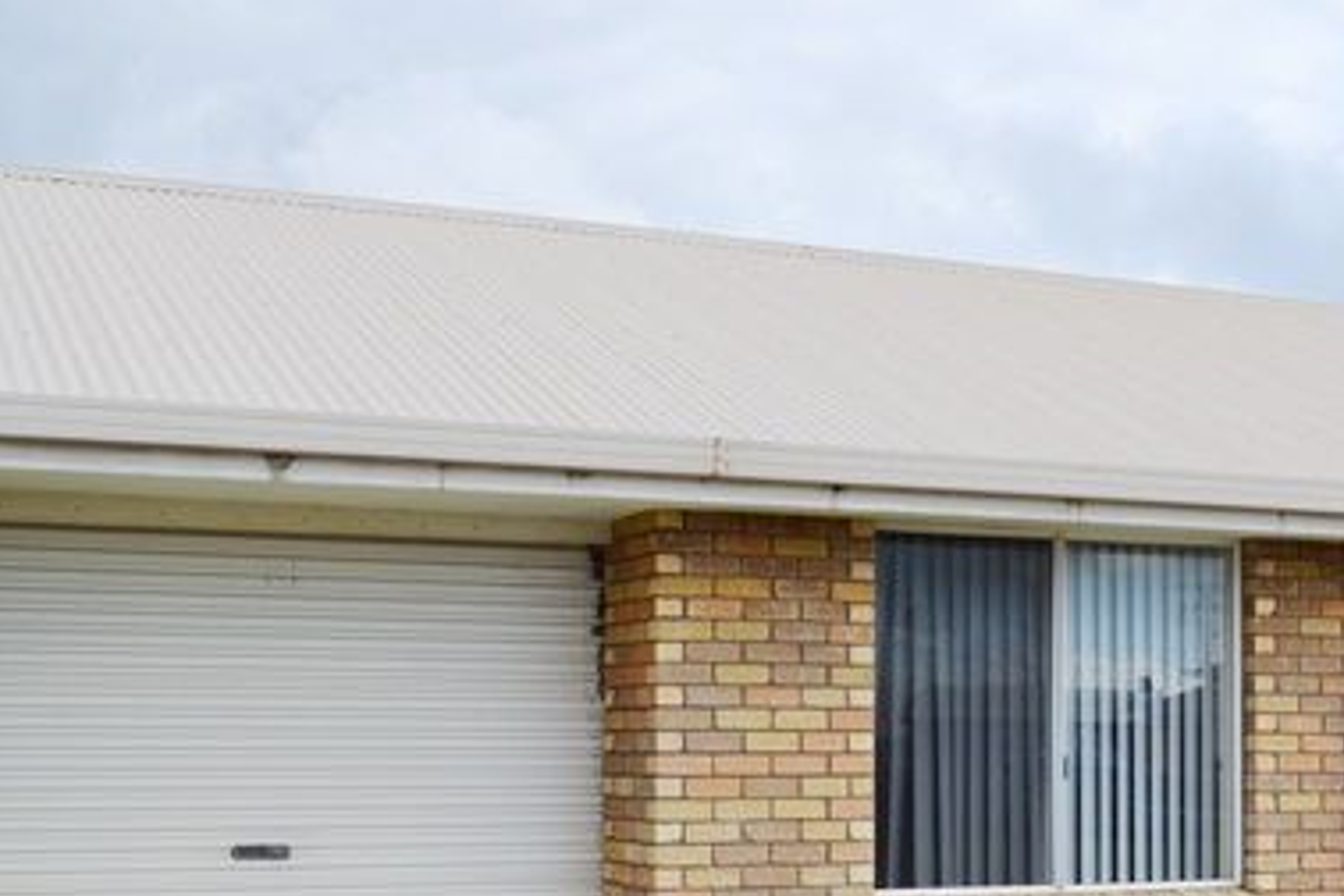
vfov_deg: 22.1
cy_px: 663
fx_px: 2277
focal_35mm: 61
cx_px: 900
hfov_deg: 32.6
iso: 100
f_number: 8
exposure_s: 1/250
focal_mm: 24
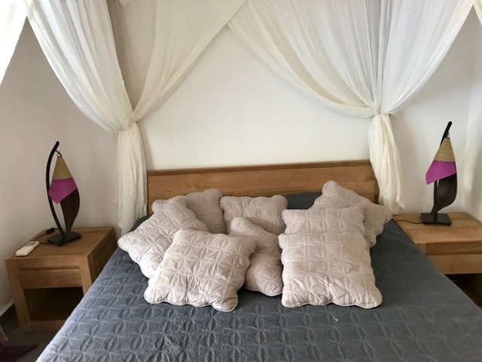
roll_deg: +2.9
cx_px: 241
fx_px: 390
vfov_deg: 49.7
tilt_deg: -14.3
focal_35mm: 28
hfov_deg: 63.4
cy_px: 181
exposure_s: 1/17
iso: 40
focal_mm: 3.99
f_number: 1.8
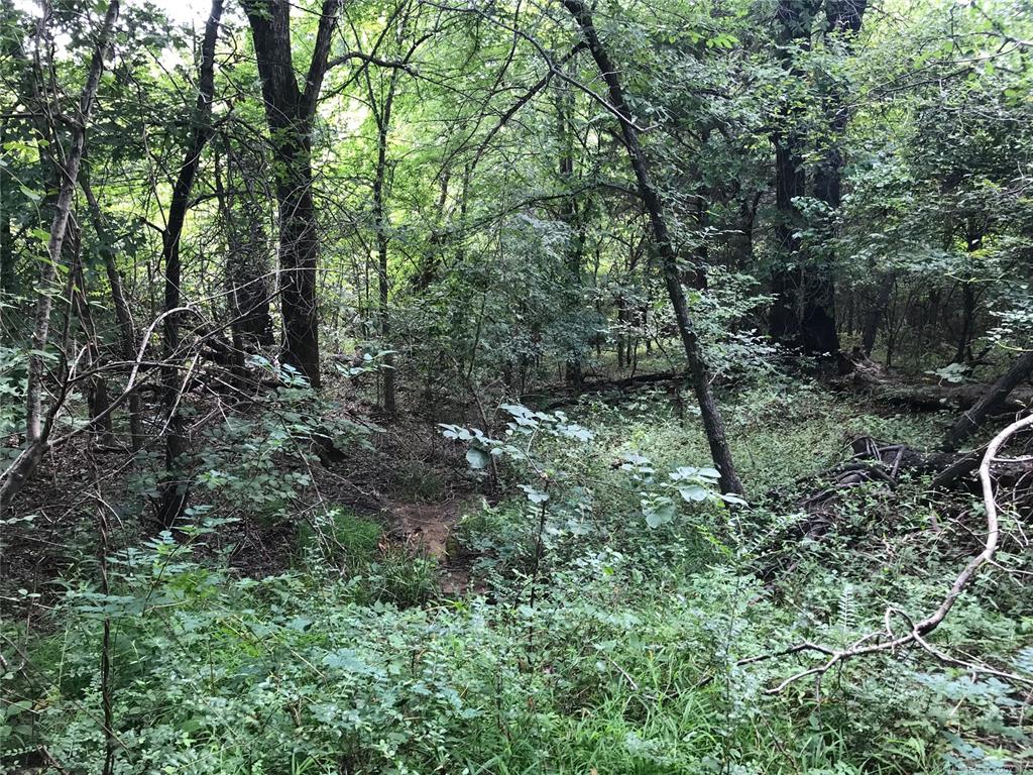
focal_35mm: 28
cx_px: 516
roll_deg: +0.0
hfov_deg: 63.4
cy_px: 388
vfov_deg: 49.7
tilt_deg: -9.2
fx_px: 836
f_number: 1.8
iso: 25
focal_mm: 3.99
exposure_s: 1/60
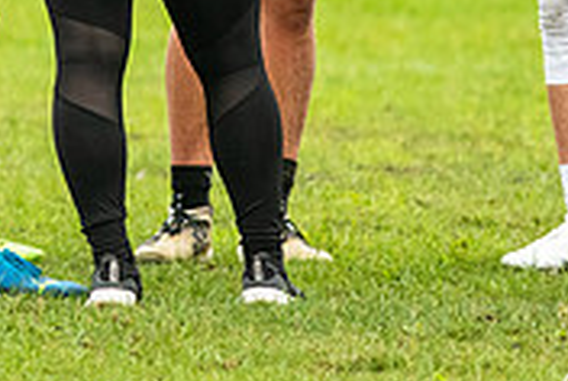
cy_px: -124
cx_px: 197
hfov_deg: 1.3
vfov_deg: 0.9
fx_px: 24828
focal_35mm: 1571
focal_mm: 300
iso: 1600
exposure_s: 1/1600
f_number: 5
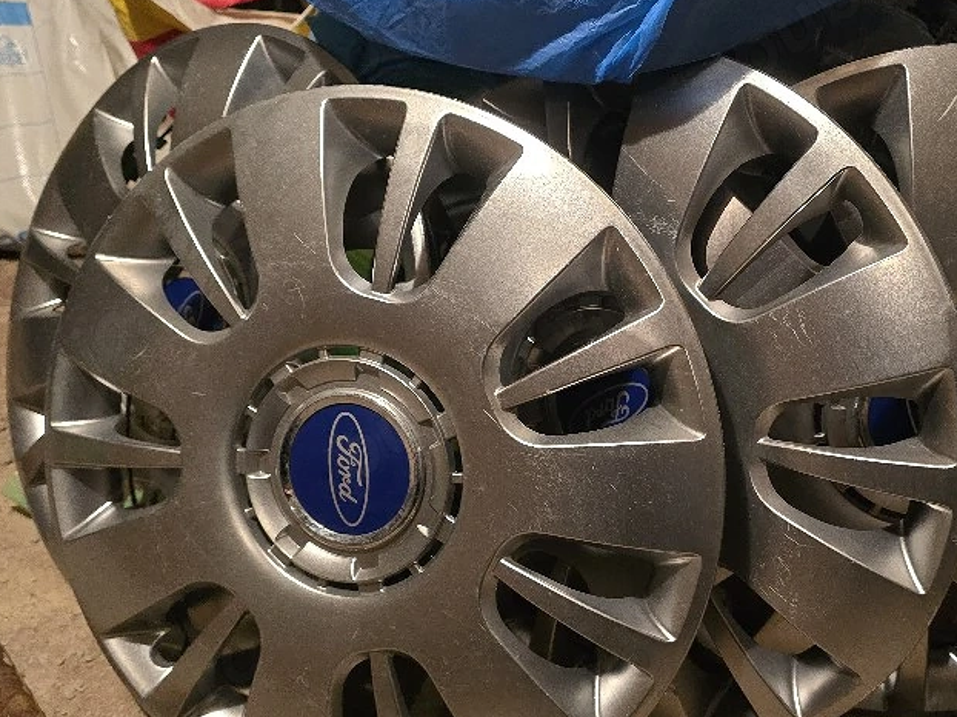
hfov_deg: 49.7
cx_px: 599
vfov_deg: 38.6
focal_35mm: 37
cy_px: 371
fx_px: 1023
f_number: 1.7
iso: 1250
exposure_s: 1/101
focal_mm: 6.3
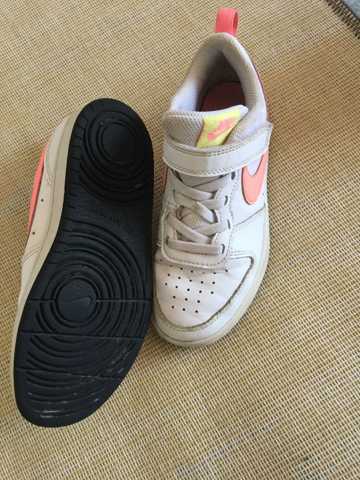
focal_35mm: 29
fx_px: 402
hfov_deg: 48.2
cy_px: 240
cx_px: 180
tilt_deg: -73.9
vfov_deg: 61.7
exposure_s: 1/33
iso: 64
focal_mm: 4.15
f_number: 2.2
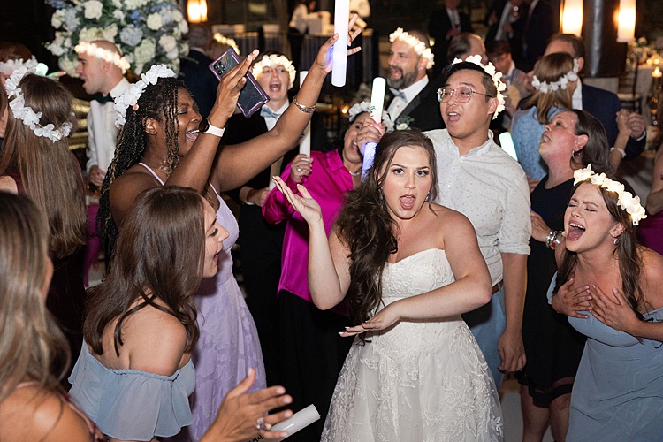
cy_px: 221
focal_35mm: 48
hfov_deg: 40.9
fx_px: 890
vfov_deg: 27.9
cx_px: 332
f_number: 3.2
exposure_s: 1/250
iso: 1600
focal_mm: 47
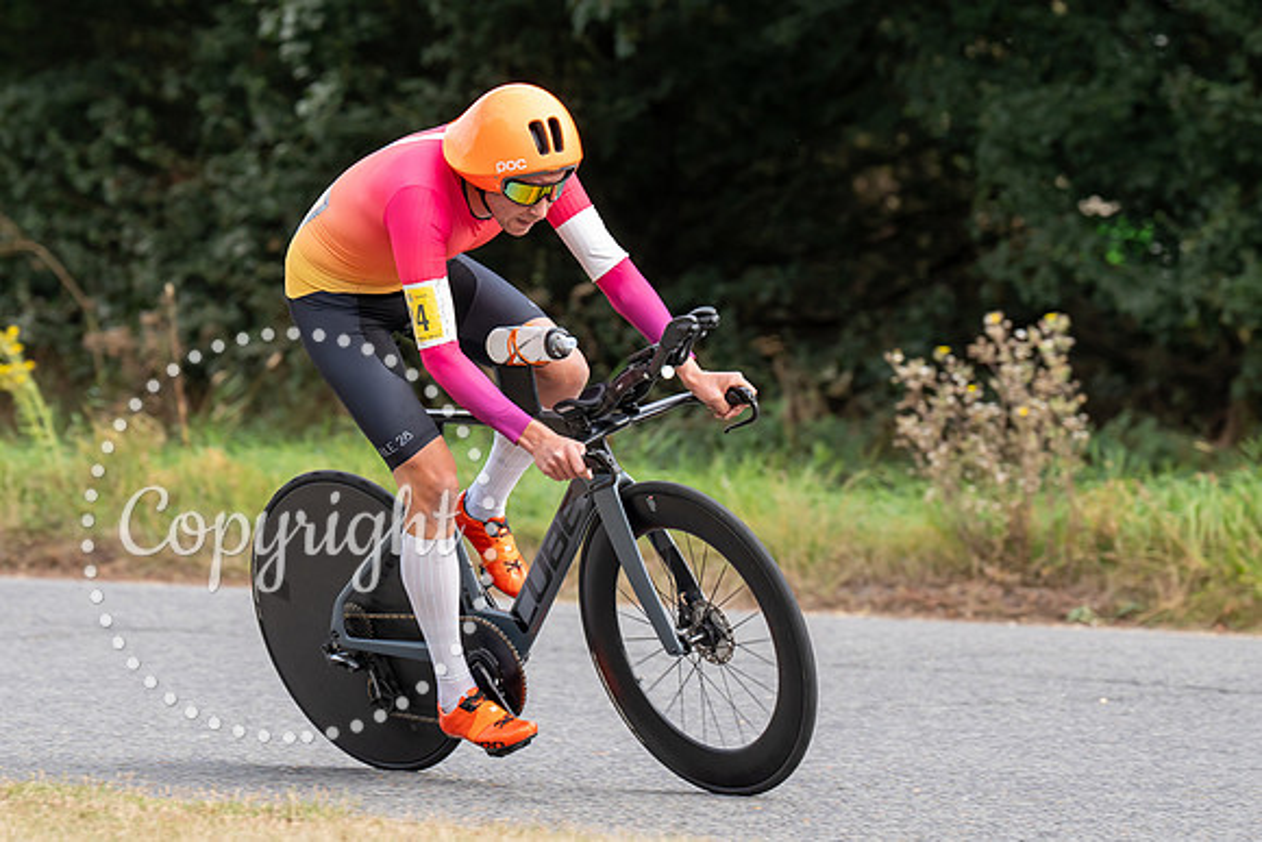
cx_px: 459
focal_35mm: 212
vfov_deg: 6.5
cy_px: 309
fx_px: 7443
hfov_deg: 9.7
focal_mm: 144
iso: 500
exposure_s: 1/1000
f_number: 4
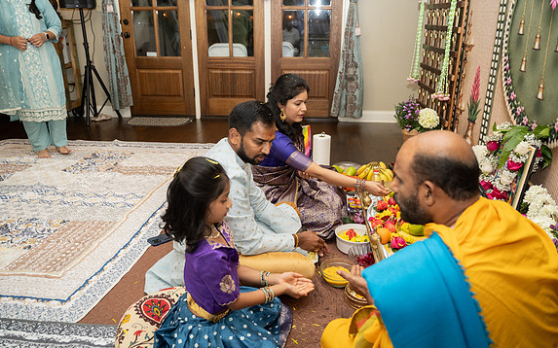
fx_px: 456
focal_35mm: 30
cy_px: 181
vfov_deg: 41.8
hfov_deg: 62.9
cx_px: 277
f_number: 3.2
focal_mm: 29
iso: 1000
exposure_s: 1/160
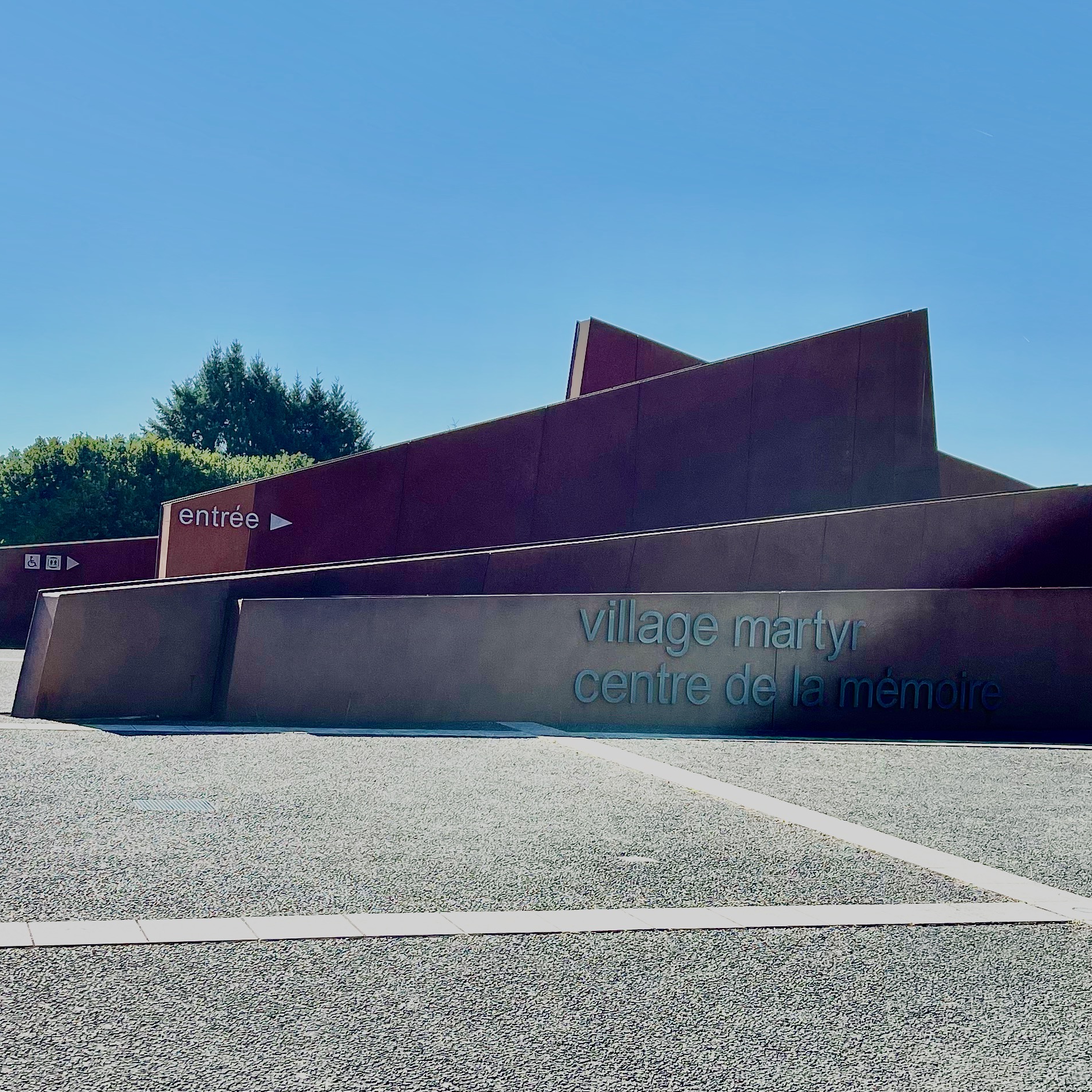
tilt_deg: +1.9
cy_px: 582
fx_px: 1749
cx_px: 603
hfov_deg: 34.6
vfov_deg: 34.7
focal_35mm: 49
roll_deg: -1.5
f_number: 1.6
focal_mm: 5.1
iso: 32
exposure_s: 1/4202
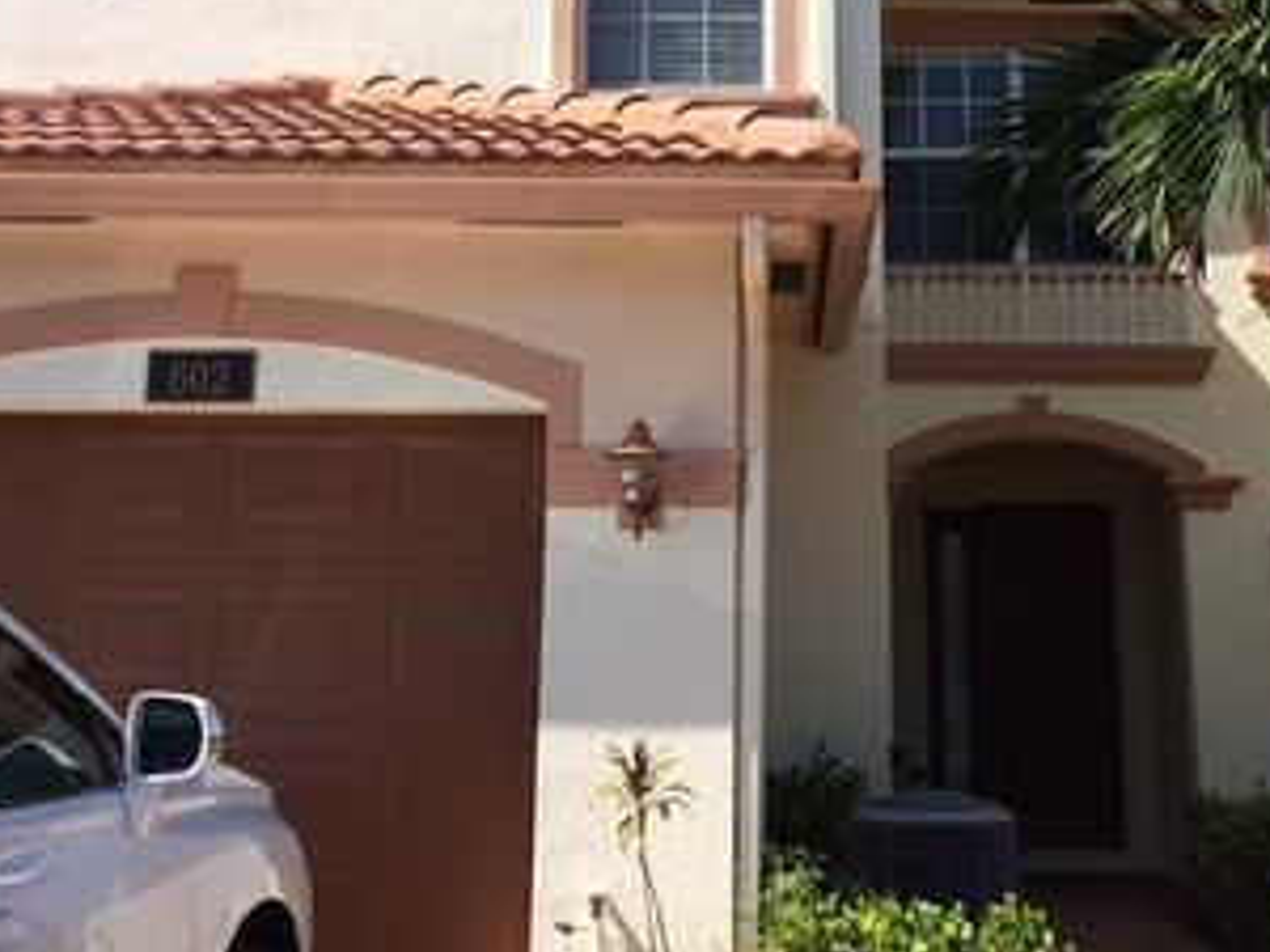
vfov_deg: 28.9
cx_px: 766
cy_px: 294
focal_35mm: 50
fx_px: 1834
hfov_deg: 38.0
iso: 32
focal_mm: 4.12
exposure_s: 1/1709
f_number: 2.2
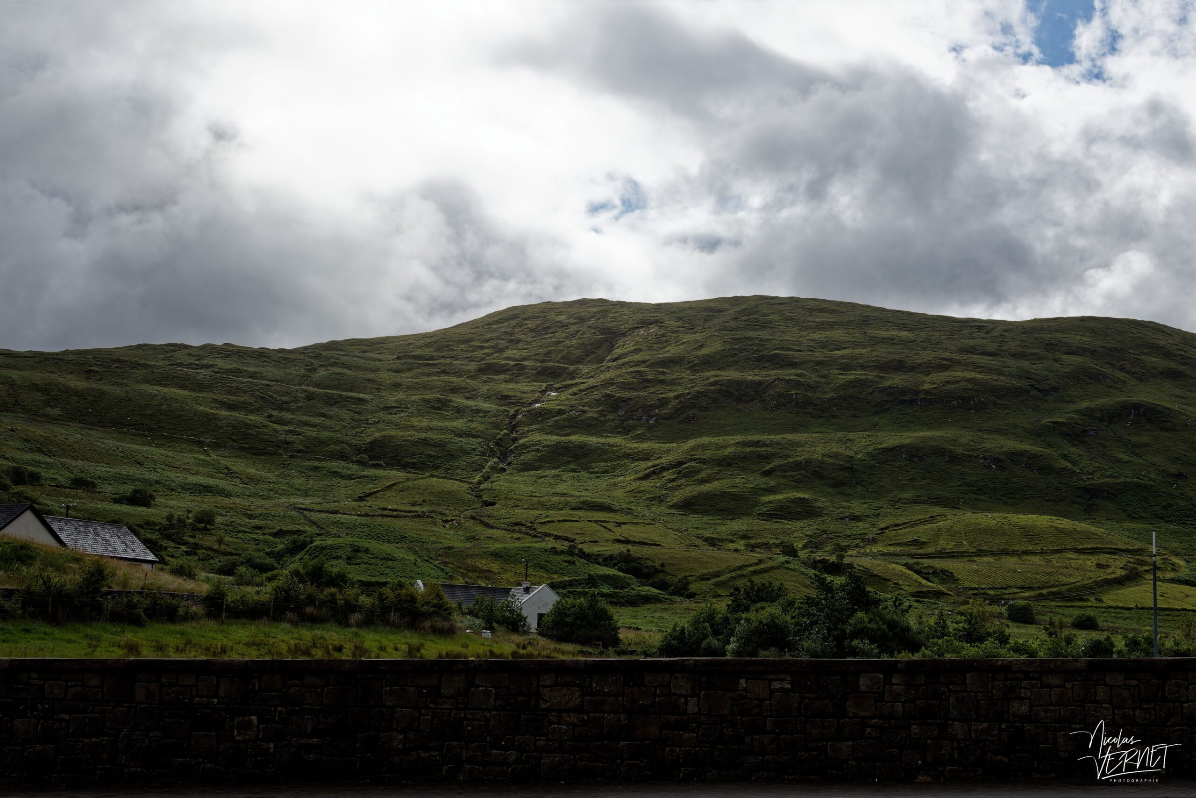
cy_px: 399
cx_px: 598
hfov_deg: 37.8
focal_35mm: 52
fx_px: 1744
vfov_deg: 25.8
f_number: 8
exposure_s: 1/500
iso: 160
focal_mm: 35
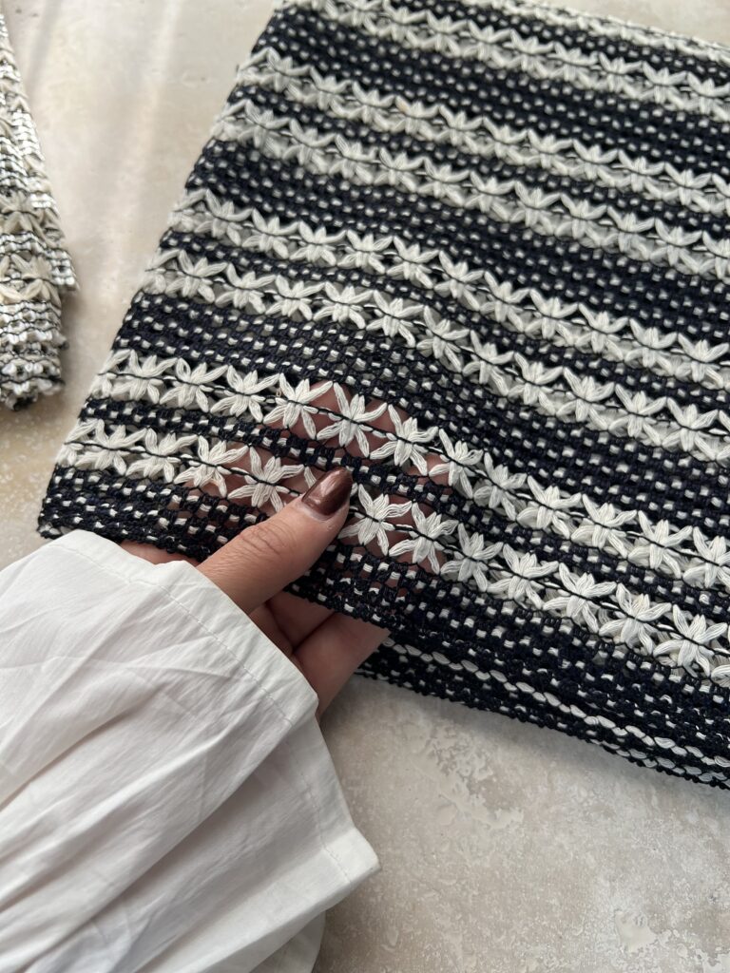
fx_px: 731
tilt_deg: -71.2
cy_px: 486
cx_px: 365
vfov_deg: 67.3
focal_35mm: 26
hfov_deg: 53.1
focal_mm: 5.7
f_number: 1.5
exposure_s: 1/421
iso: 50
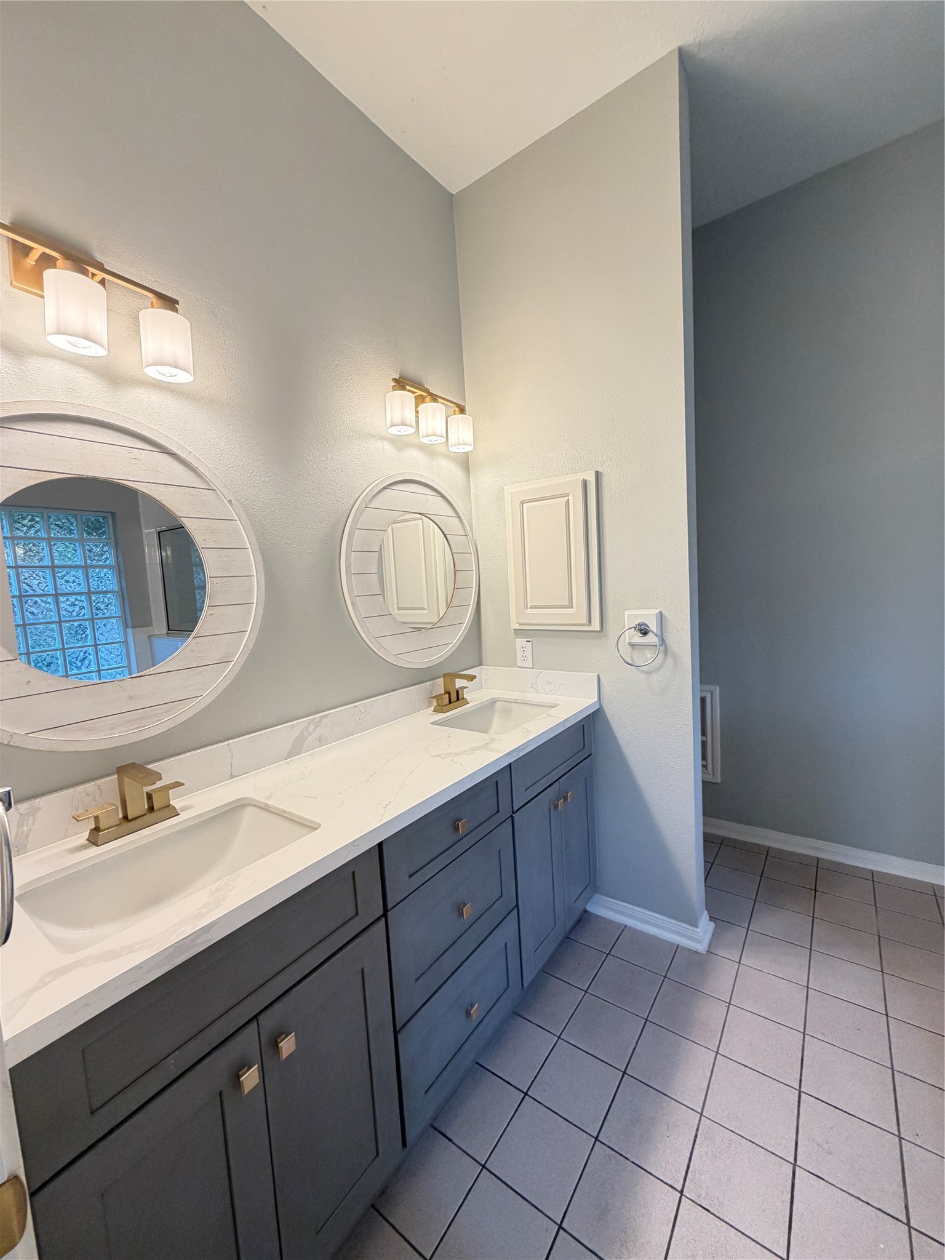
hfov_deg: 85.7
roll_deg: +3.1
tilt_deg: -5.4
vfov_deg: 102.1
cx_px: 472
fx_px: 510
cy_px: 630
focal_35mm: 14
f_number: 2.2
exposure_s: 1/120
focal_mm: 2.22
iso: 250
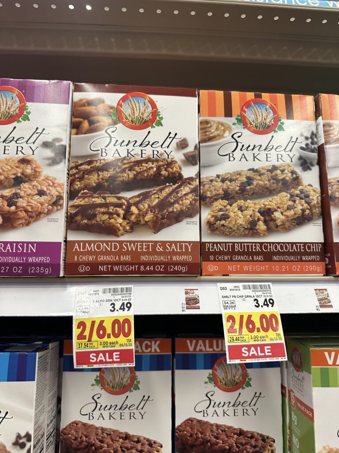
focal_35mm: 24
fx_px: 313
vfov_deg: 71.6
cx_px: 170
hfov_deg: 56.8
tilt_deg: +10.4
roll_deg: -0.8
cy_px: 226
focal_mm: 6.86
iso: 125
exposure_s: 1/63
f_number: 1.78
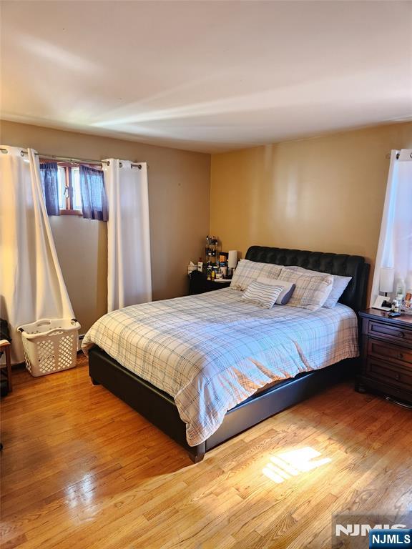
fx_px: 365
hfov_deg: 58.9
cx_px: 206
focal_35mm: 23
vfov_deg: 73.9
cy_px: 274
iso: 640
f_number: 1.8
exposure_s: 1/30
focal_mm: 5.4
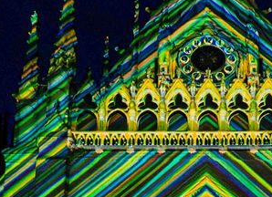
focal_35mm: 170
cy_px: 462
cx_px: 198
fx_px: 1320
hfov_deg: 11.7
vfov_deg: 7.9
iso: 20000
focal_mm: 24
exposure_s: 1/50
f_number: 5
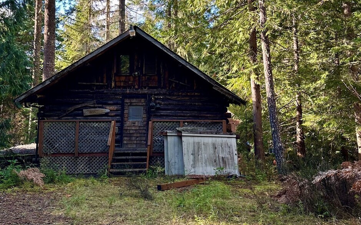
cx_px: 177
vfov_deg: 32.4
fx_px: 384
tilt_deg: +8.7
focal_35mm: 39
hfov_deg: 50.4
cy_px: 67
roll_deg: -2.2
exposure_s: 1/304
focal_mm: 6.86
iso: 80
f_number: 1.78
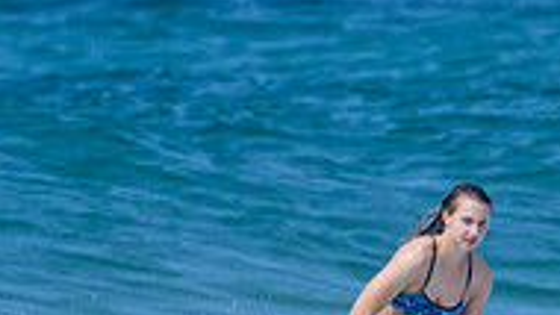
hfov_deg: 0.6
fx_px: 51659
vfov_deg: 0.3
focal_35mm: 3478
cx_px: 481
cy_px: 336
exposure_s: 1/2000
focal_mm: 800
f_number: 16
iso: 1400
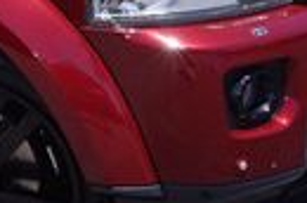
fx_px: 1259
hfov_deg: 13.1
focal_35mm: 148
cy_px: -85
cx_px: -161
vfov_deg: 9.0
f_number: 11
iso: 100
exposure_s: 1/80
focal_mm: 20
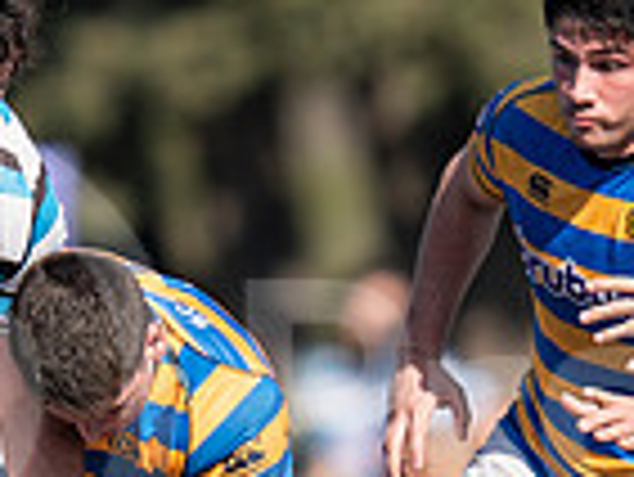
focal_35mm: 2558
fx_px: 46890
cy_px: 191
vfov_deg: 0.6
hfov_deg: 0.8
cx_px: 356
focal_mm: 400
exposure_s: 1/1250
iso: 100
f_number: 2.8
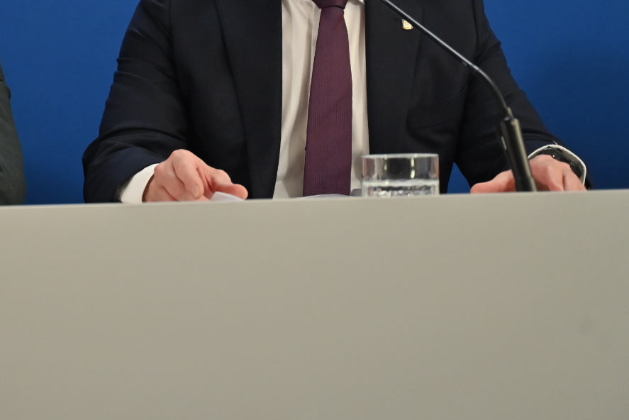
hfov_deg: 17.6
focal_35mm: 115
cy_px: 52
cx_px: 132
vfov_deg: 11.9
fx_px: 2010
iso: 1800
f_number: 4
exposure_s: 1/250
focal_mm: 63
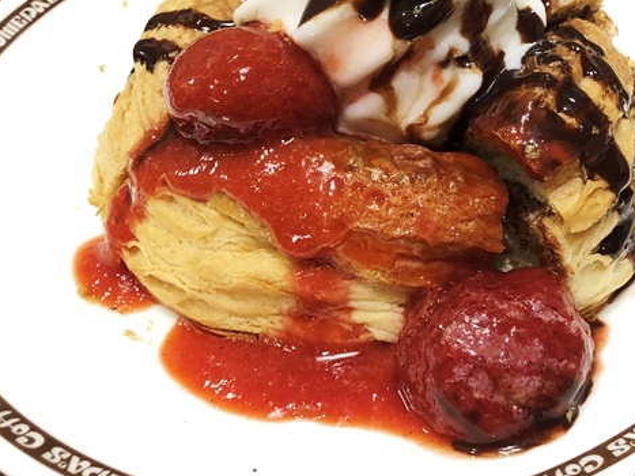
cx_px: 494
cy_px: 73
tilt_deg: -41.3
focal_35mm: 60
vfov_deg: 23.9
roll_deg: -1.6
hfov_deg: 31.5
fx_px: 1100
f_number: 1.8
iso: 40
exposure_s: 1/20
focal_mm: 3.99
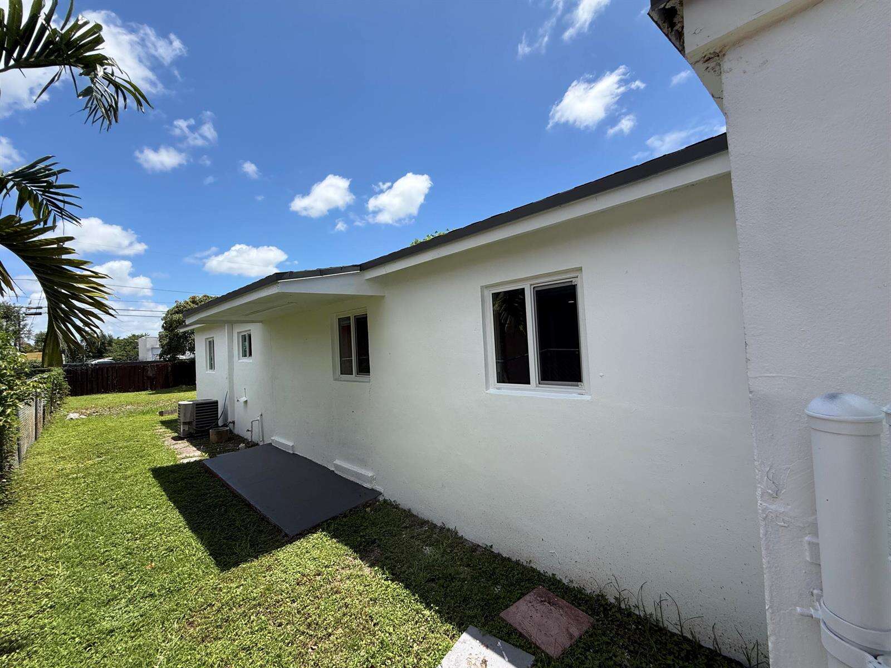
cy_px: 334
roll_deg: +2.8
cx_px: 446
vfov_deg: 85.7
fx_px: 360
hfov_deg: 102.1
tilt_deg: +2.5
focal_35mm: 14
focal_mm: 2.22
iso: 50
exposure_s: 1/1745
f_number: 2.2
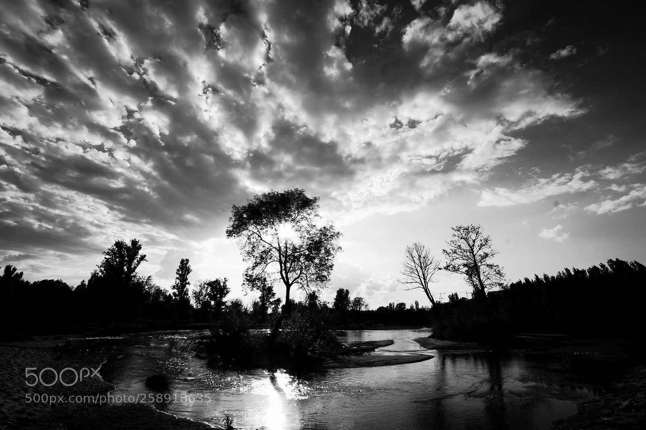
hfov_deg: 100.4
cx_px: 323
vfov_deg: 77.3
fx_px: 269
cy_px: 215
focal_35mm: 15
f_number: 14
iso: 100
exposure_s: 1/125
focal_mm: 10
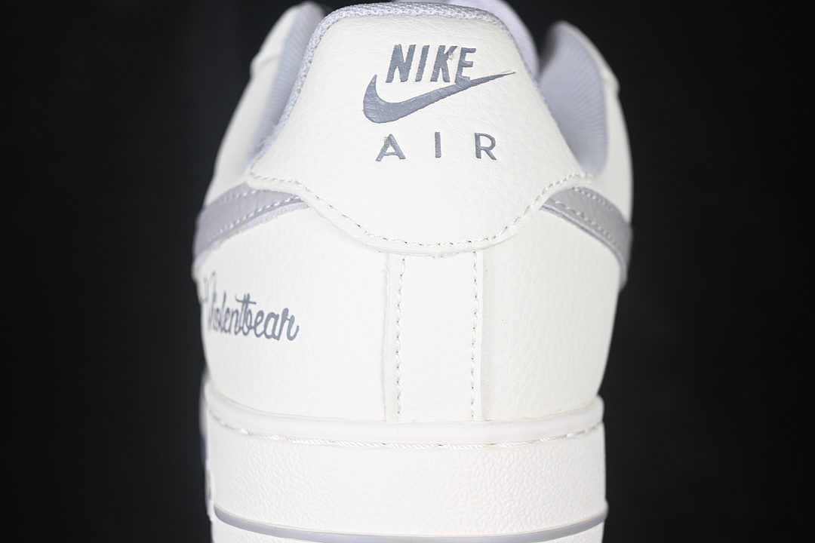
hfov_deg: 27.0
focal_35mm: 75
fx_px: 1698
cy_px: 272
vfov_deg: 18.2
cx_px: 408
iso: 160
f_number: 7.1
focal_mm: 50
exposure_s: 1/80
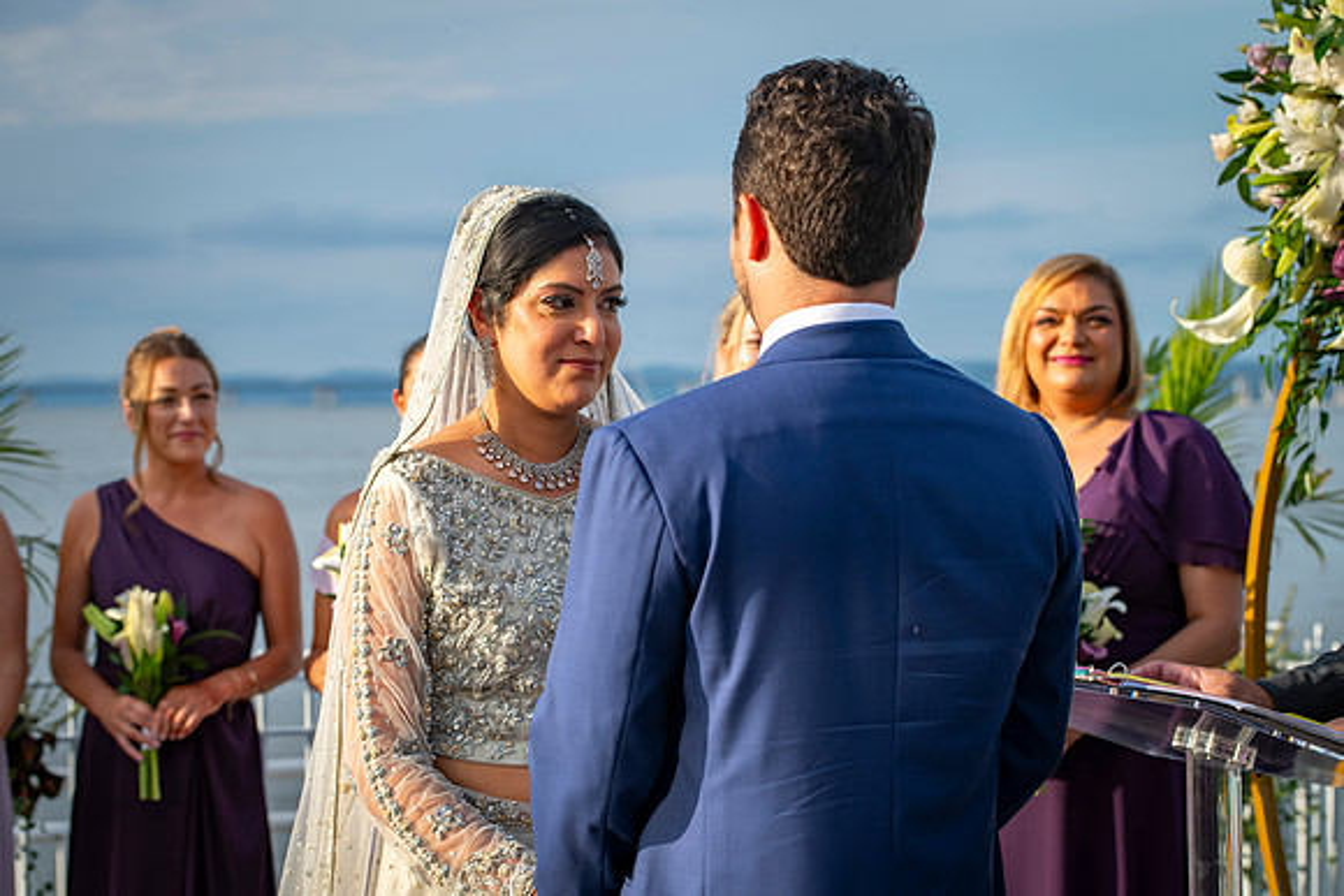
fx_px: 3245
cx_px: 663
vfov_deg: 15.7
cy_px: 440
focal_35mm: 87
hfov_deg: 23.4
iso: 80
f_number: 5
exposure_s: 1/250
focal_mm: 80
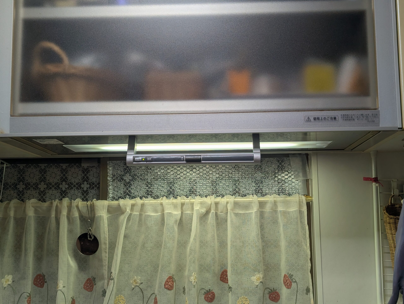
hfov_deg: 39.6
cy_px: 152
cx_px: 202
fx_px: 561
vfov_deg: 30.3
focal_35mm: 48
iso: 42
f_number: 1.85
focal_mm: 6.81
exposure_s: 1/120
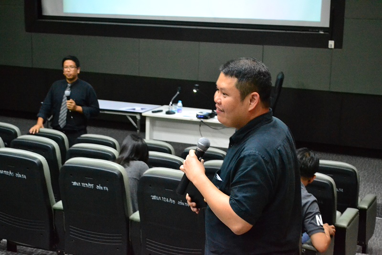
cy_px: 128
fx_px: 636
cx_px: 191
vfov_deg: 22.6
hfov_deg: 33.4
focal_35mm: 60
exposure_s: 1/25
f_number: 5.3
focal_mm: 40
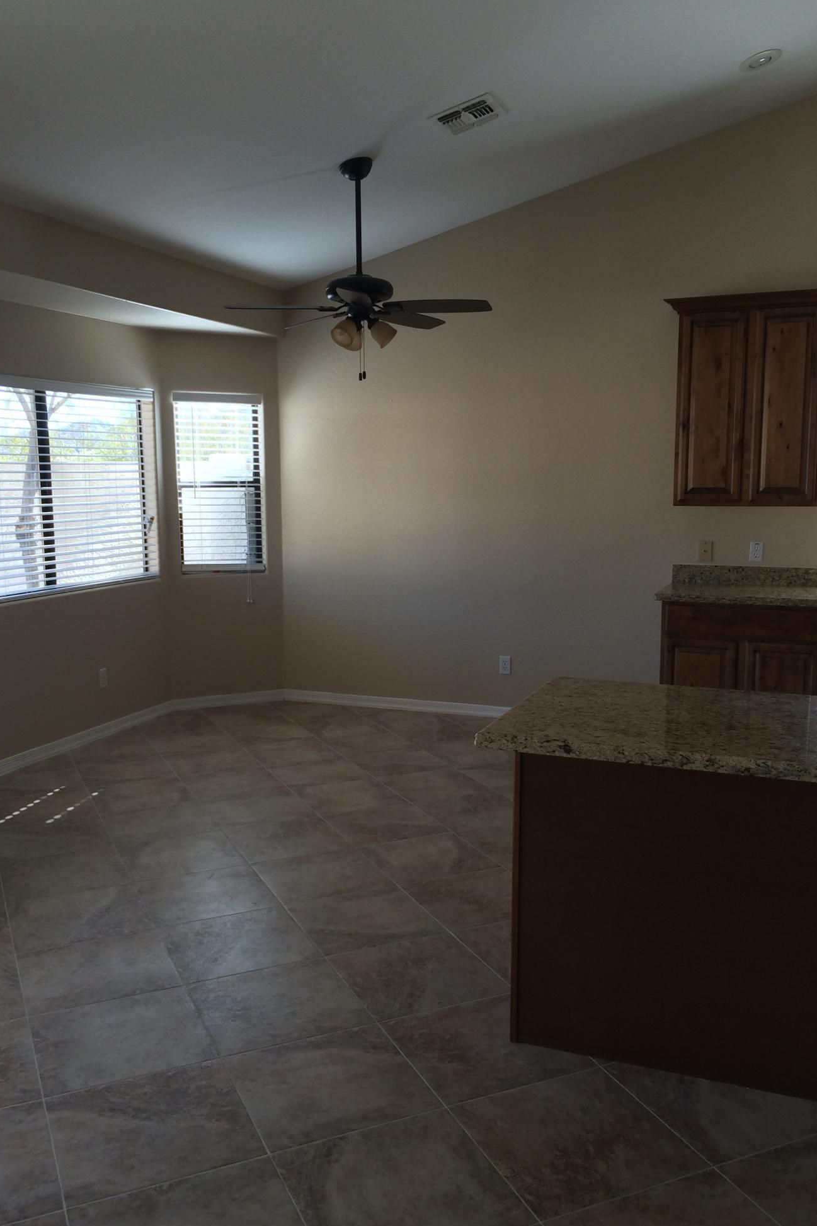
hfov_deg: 42.3
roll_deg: -0.7
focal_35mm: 31
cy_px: 610
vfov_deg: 60.3
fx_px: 1055
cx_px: 406
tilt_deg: -11.1
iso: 50
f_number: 2.2
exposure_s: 1/120
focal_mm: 4.15
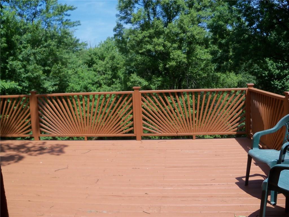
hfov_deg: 52.6
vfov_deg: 40.7
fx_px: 292
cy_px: 108
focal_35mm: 35
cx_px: 144
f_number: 3.5
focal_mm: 6.2
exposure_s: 1/640
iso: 80
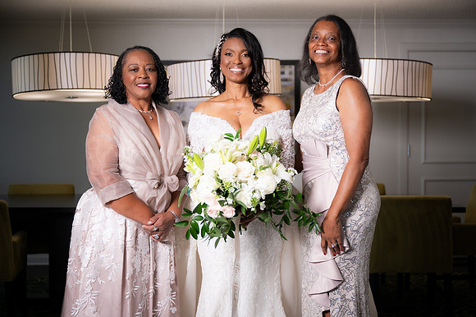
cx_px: 249
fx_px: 680
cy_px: 167
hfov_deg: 38.6
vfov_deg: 26.2
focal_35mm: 51
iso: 500
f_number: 2.8
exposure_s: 1/250
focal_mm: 48
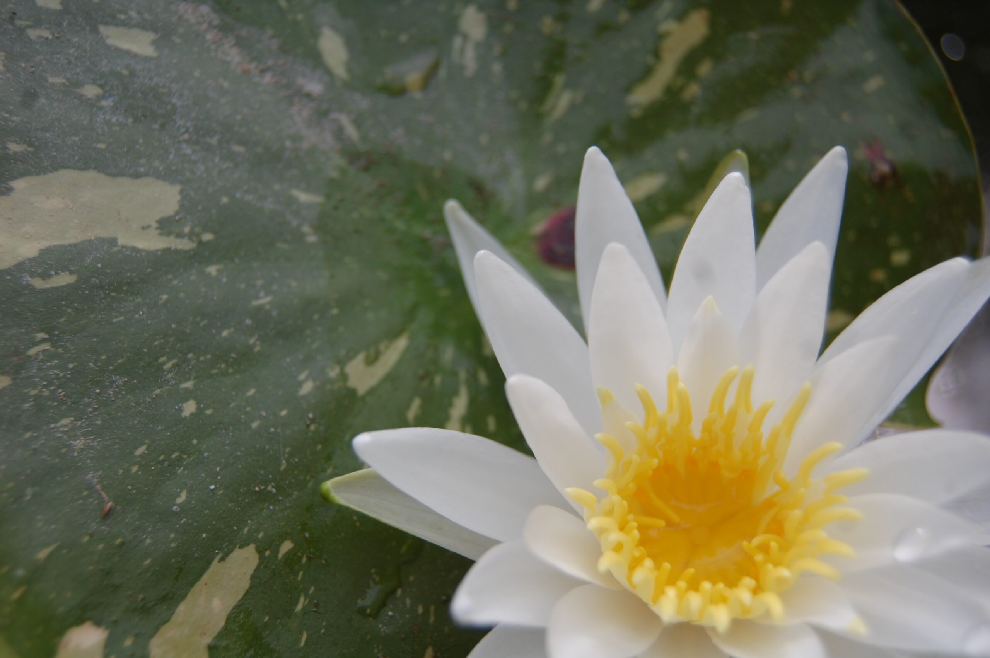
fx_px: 1278
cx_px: 495
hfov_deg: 42.4
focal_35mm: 46
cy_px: 329
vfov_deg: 28.9
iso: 200
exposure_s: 1/800
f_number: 4.5
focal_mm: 31
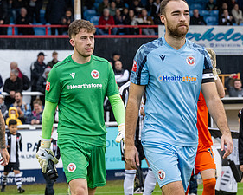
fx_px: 1137
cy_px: 155
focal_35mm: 158
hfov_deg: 12.2
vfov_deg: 9.8
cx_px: 150
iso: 2000
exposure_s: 1/400
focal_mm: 70
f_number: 4
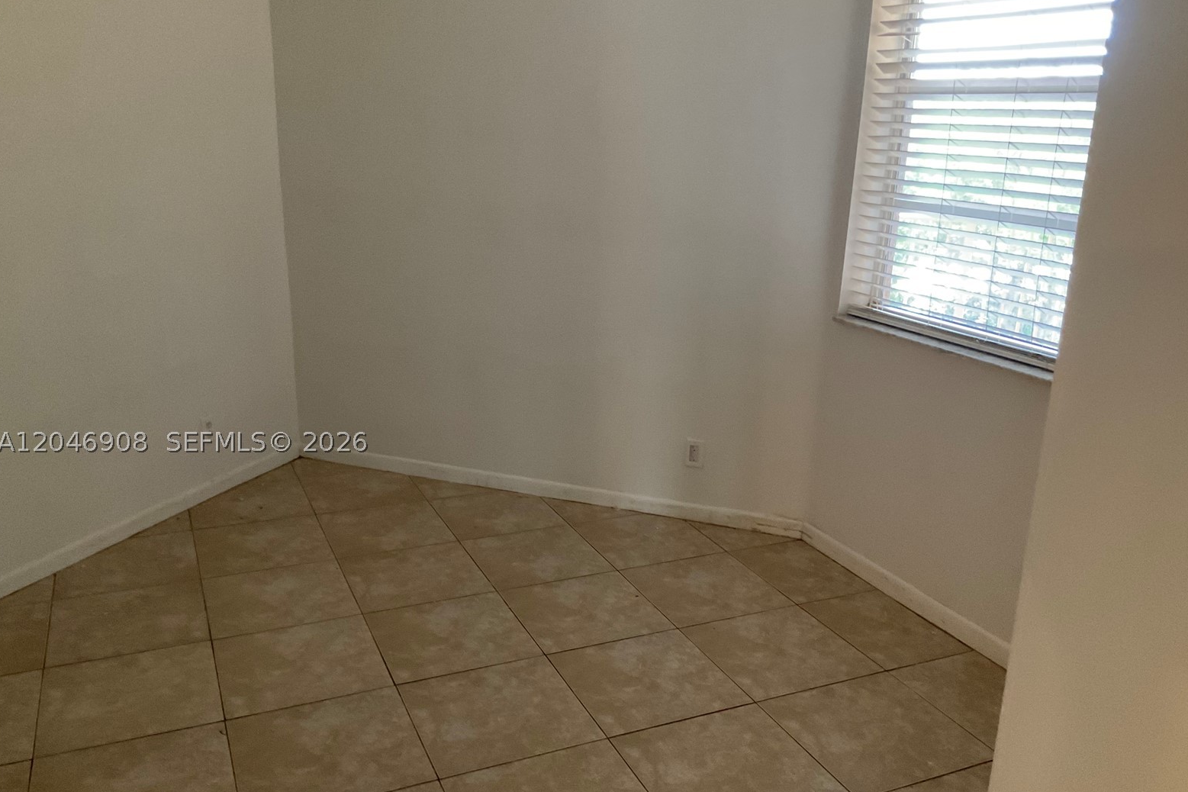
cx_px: 601
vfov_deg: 42.3
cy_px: 442
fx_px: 1023
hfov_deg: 60.3
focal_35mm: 31
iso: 250
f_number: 1.8
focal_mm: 3
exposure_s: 1/40
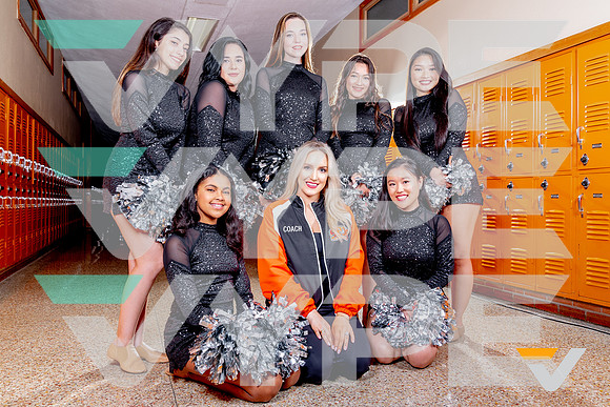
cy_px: 198
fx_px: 506
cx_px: 314
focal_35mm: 30
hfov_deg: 62.1
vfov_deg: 43.8
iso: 100
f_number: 8
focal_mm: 26
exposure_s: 1/125
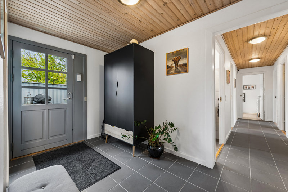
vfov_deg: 81.2
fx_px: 112
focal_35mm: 14
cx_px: 144
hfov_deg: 104.3
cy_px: 96
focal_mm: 14
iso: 250
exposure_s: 1/1.25
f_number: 10
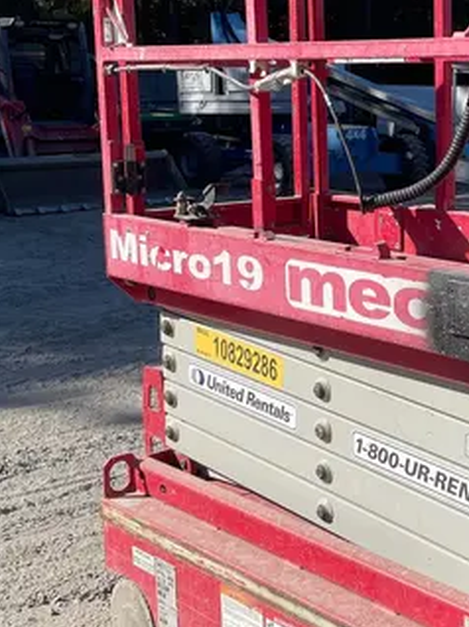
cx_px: 471
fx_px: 1085
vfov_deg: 32.2
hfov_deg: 23.4
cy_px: 279
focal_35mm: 60
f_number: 1.6
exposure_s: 1/2817
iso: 32
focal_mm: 4.2
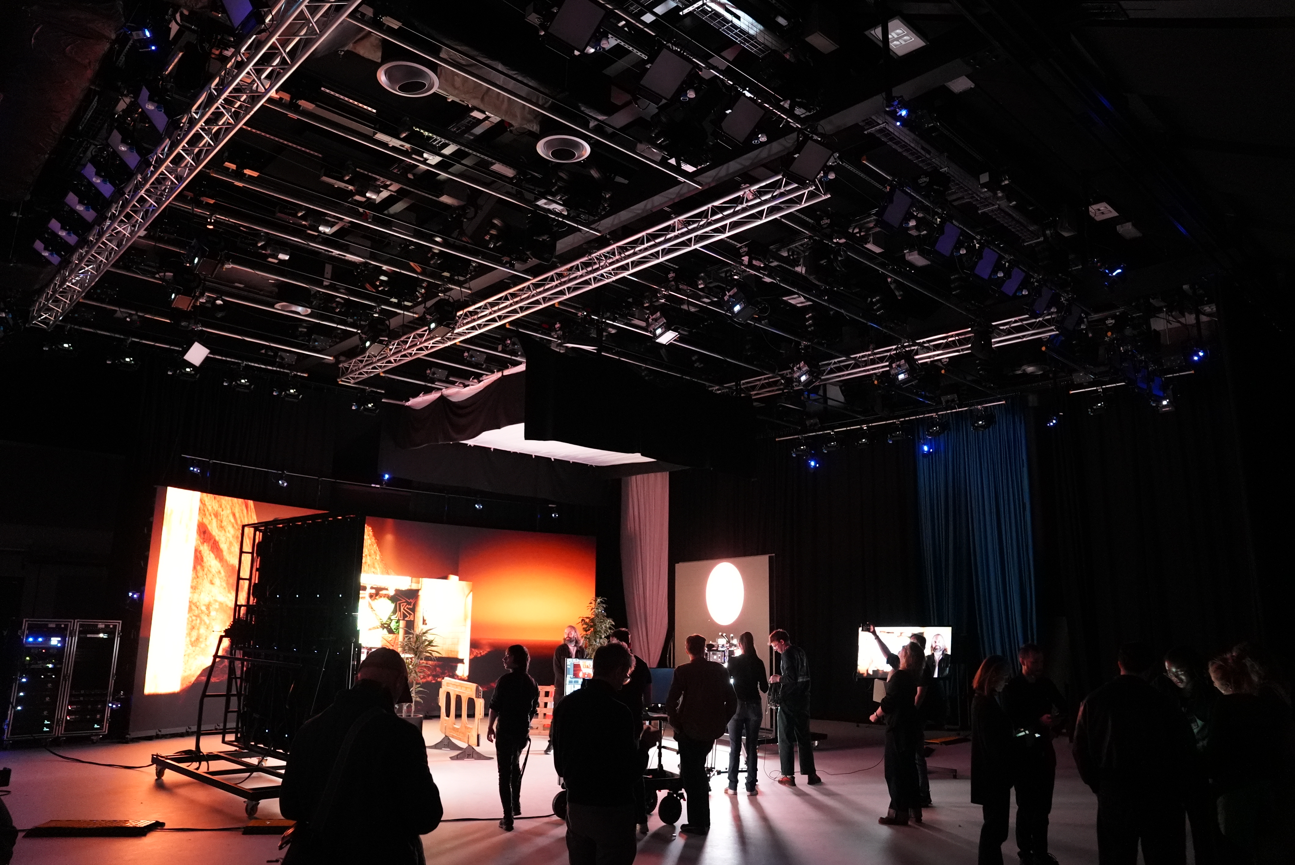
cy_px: 432
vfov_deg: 51.3
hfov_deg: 71.5
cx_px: 648
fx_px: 900
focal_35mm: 25
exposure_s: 1/60
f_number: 2.8
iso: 12800
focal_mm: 25
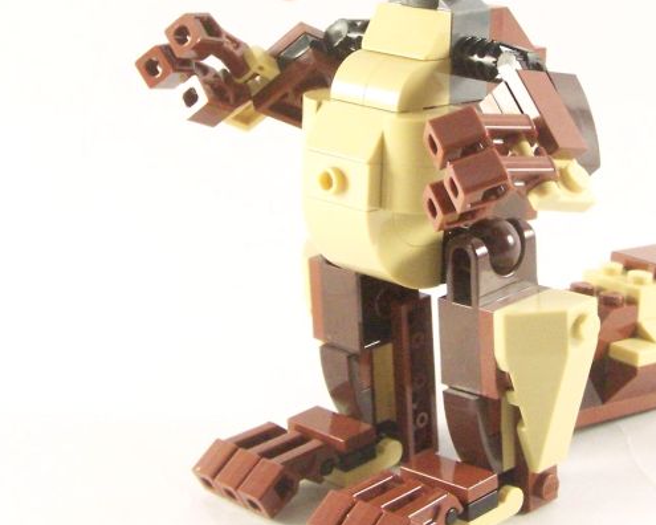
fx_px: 1883
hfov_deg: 19.7
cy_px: 147
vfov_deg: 15.8
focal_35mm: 97
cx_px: 433
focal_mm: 8
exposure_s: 1/60
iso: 400
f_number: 4
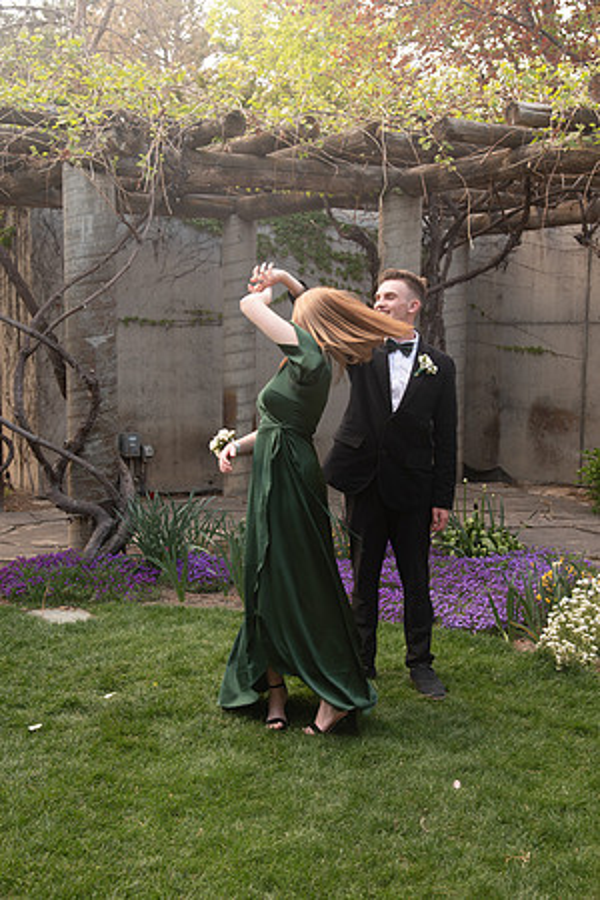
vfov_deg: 42.7
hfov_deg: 29.2
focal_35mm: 46
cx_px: 300
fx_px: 1150
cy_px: 450
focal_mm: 46
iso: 500
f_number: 5.6
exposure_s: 1/125
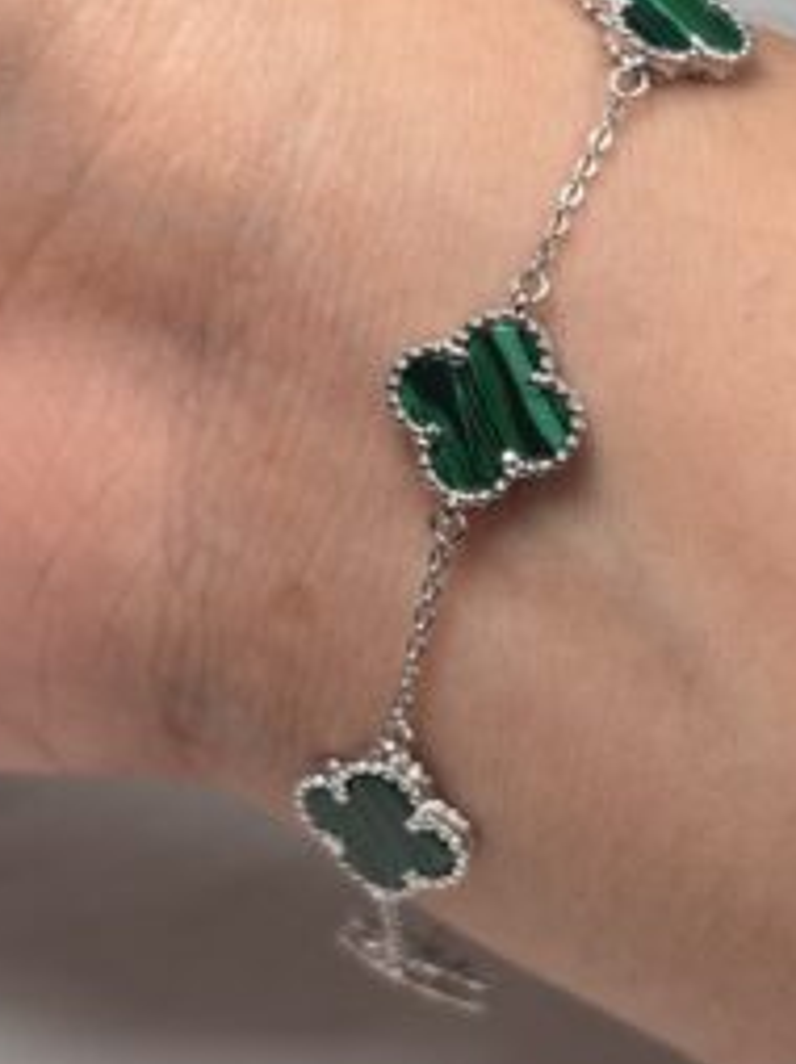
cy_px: 356
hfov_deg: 17.9
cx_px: 494
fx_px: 2518
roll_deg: -4.2
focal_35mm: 82
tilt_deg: -36.0
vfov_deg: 23.8
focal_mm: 5.96
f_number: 1.6
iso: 32
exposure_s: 1/232
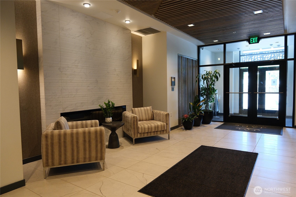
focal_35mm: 24
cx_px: 148
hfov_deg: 73.7
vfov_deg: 53.1
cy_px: 98
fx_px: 197
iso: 1250
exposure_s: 1/100
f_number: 2.8
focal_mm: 16
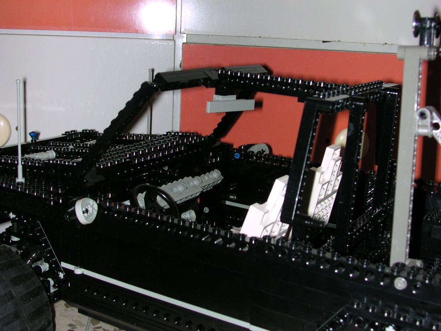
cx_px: 220
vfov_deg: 29.7
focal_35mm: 49
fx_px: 624
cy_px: 166
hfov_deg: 38.9
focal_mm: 7.5
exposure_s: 1/60
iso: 100
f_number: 3.2
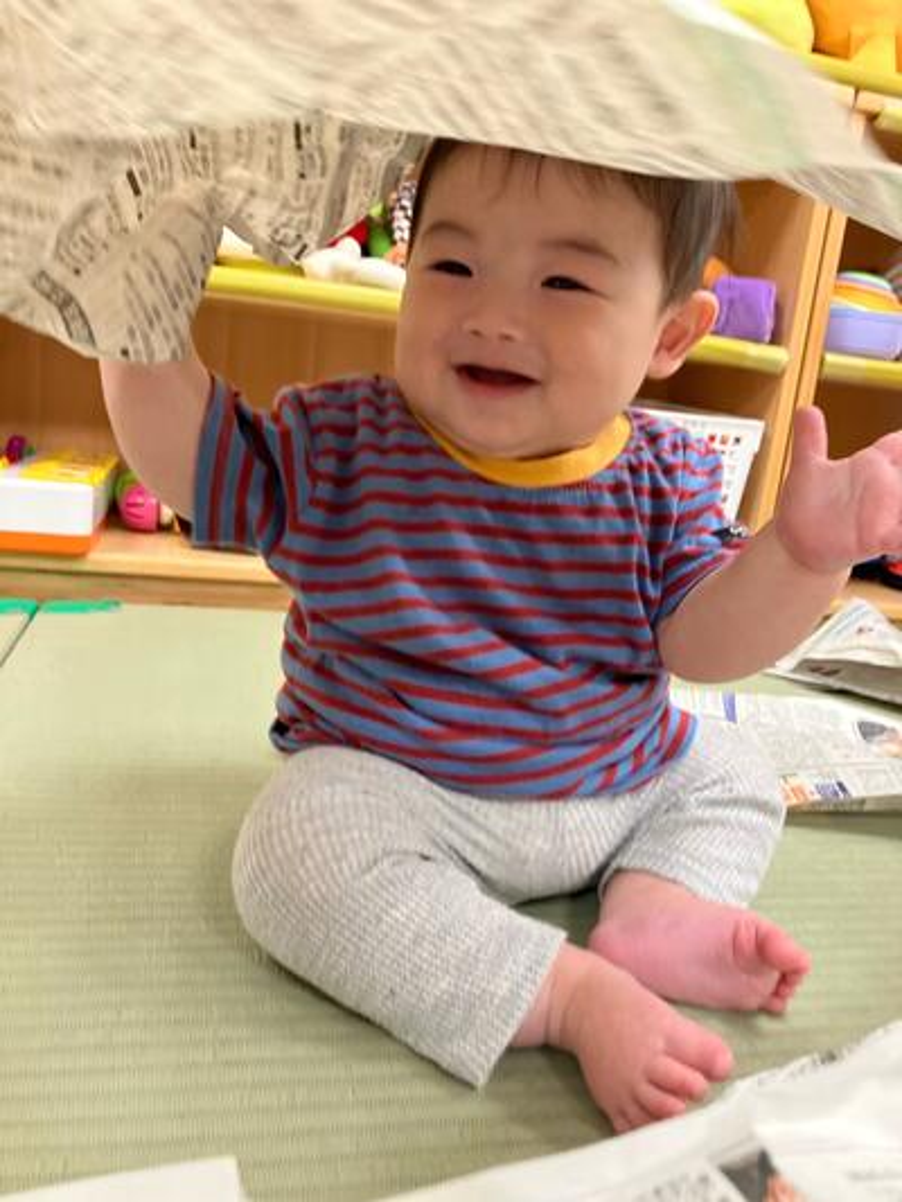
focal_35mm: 28
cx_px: 451
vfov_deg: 63.4
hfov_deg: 49.8
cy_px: 601
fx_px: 972
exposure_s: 1/60
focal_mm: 3.99
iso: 100
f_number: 1.8
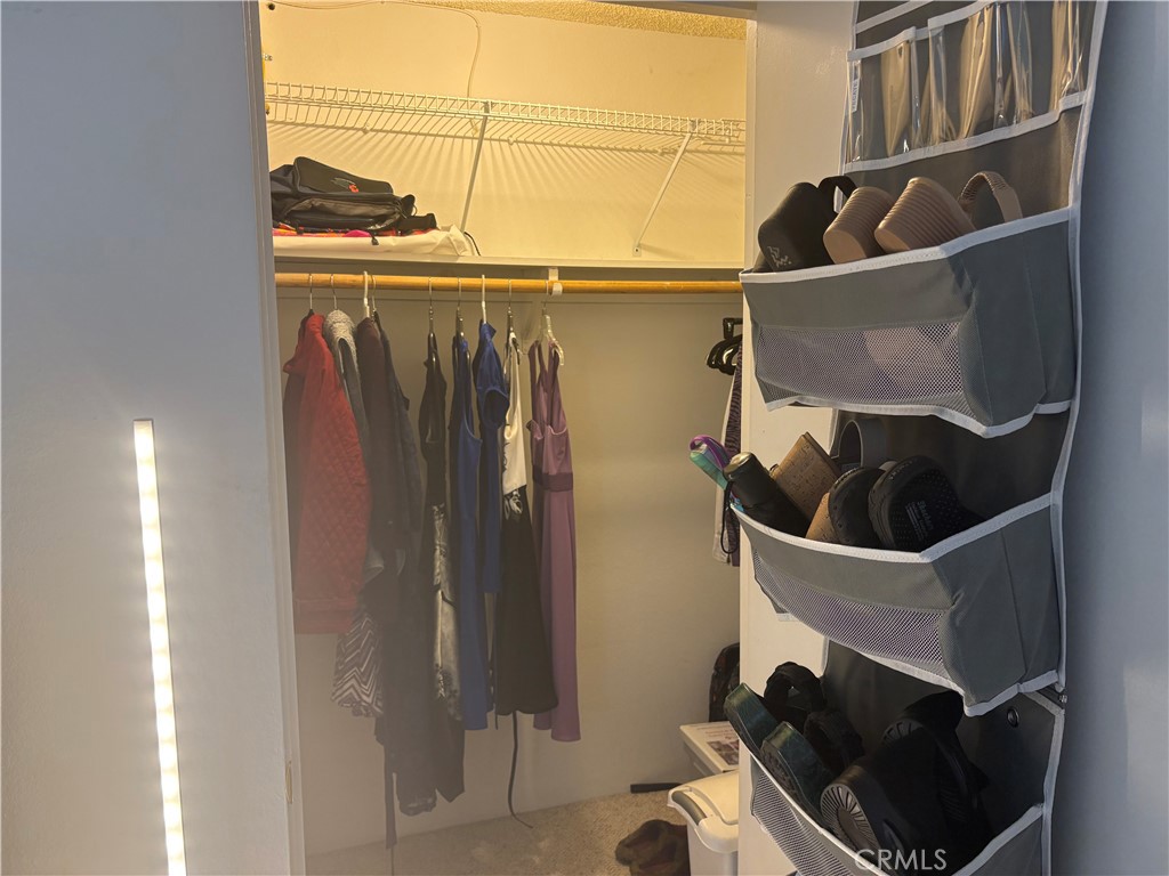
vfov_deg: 53.1
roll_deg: +1.5
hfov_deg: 67.3
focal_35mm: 26
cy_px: 438
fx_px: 878
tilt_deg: -6.9
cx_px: 584
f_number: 1.6
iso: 125
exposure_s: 1/60
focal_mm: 5.96
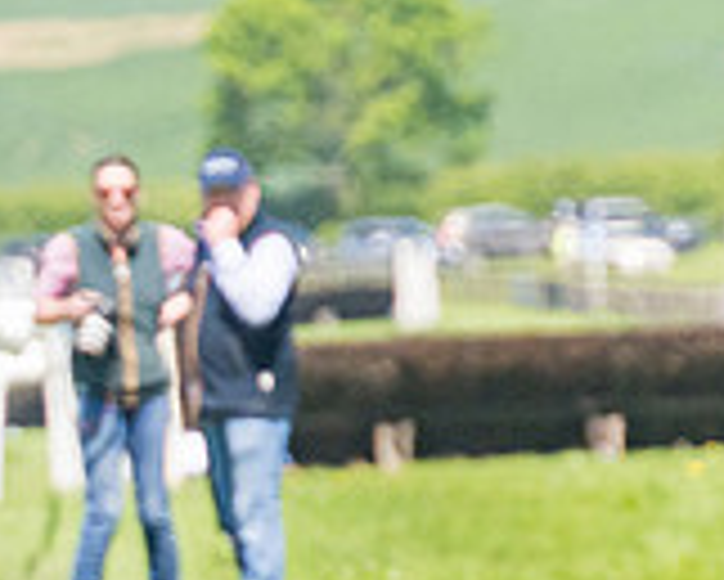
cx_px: -516
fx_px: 17731
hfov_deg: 2.3
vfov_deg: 1.9
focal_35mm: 827
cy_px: 611
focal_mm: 140
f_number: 4
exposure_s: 1/6400
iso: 400
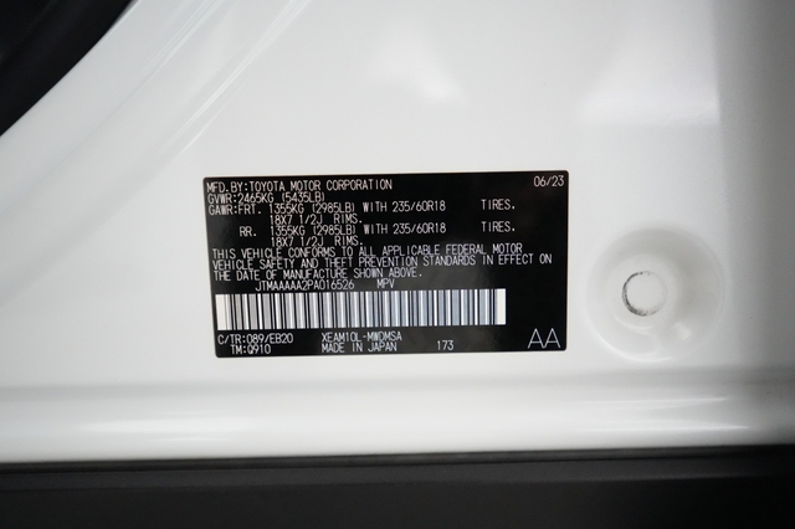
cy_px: 264
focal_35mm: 27
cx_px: 398
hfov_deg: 67.4
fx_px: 596
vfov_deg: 47.9
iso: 12800
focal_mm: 27
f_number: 2.8
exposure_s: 1/400
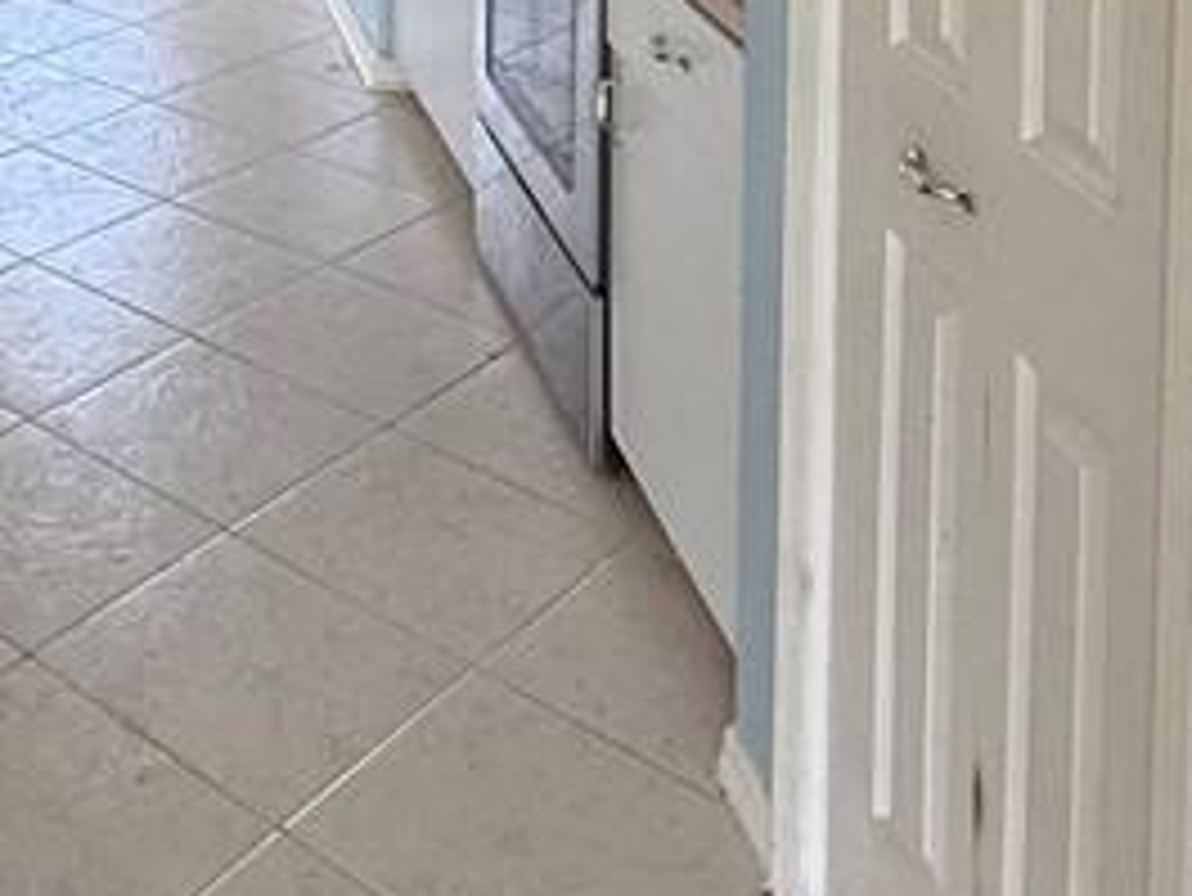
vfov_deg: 22.6
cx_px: -72
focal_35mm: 54
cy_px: -419
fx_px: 1860
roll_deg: +0.6
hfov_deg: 32.0
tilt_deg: -1.0
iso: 125
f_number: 2.2
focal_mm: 2.22
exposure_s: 1/99
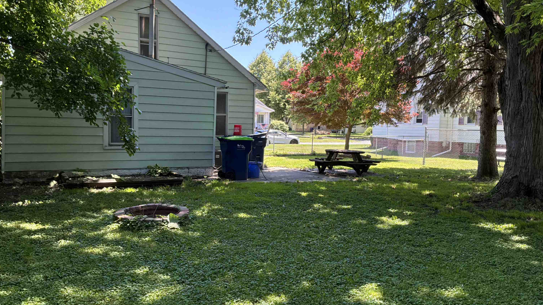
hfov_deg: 62.6
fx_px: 446
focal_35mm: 31
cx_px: 271
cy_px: 158
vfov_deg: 37.8
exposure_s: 1/243
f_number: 1.8
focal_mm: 3
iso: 50
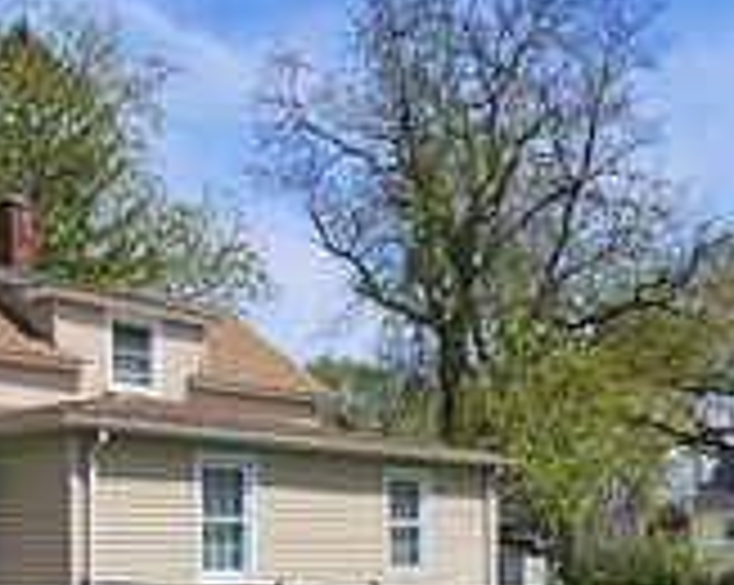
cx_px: 516
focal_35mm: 52
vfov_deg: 27.5
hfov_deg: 35.5
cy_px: 580
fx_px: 1128
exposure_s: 1/3455
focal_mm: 2.2
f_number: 2.2
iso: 50
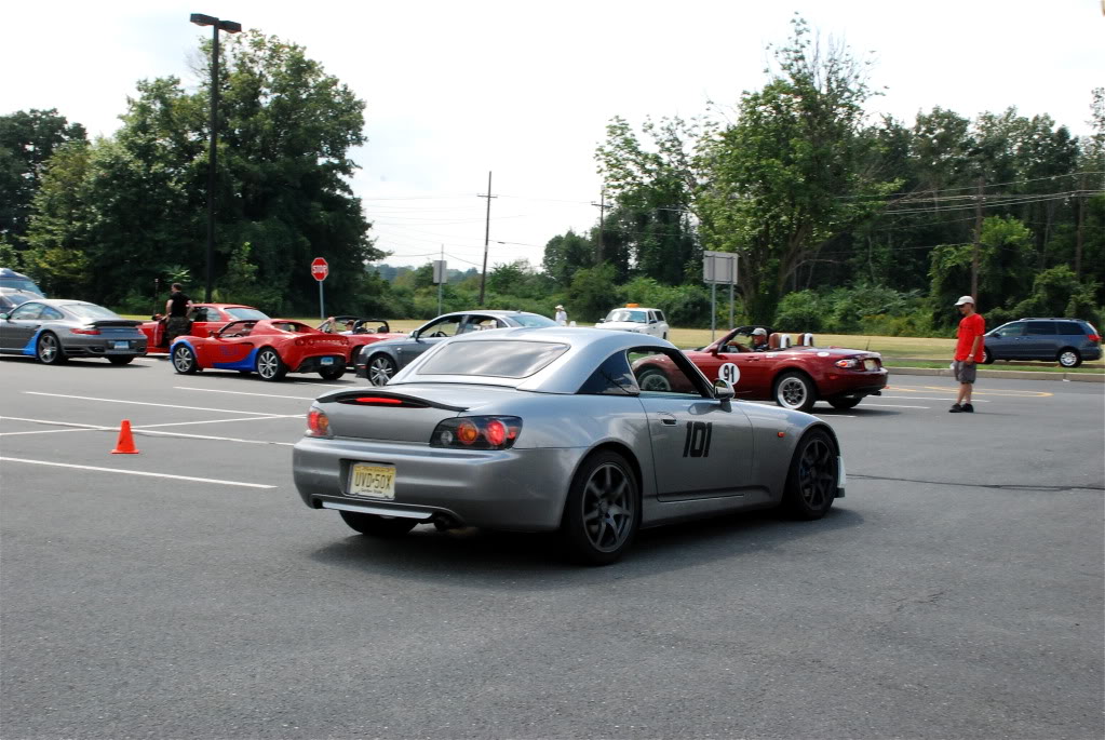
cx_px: 552
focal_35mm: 46
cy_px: 370
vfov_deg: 29.0
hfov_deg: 42.3
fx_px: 1429
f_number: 20
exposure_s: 1/125
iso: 640
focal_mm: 31
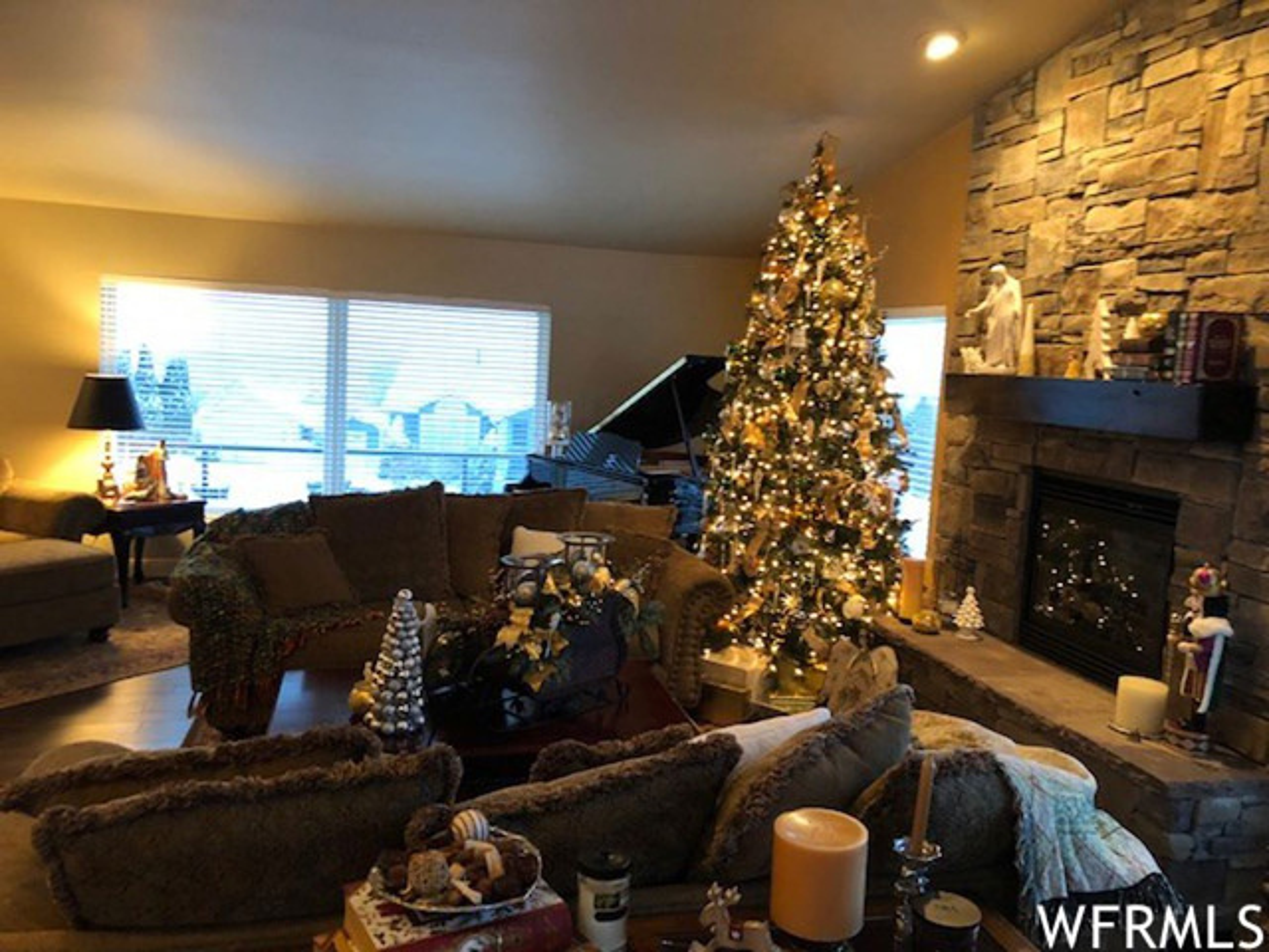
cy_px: 476
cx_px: 634
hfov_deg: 63.4
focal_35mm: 28
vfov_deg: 49.7
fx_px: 1026
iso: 100
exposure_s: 1/12
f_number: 1.8
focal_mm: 3.99
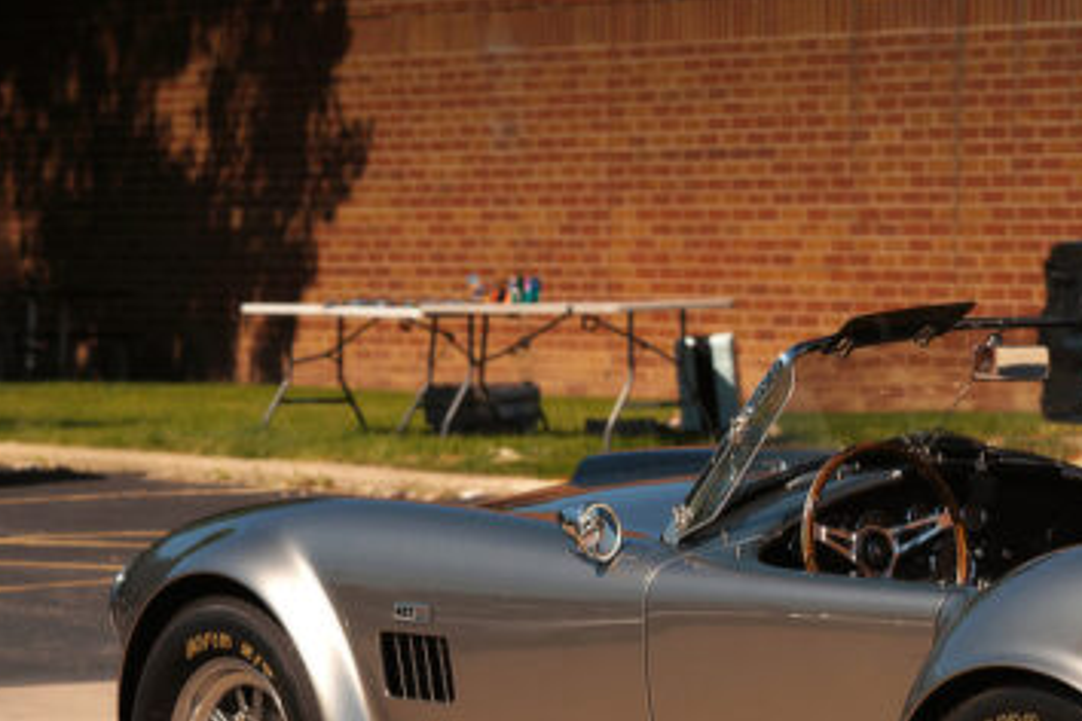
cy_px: 700
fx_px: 5860
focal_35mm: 195
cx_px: 1149
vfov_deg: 7.0
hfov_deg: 10.4
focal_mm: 90
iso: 100
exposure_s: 1/320
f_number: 6.3
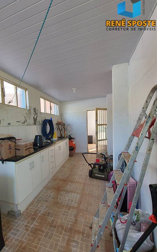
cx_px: 47
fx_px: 116
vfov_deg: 94.2
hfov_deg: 65.3
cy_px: 136
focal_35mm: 17
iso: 160
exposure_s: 1/60
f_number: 2.2
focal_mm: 1.74
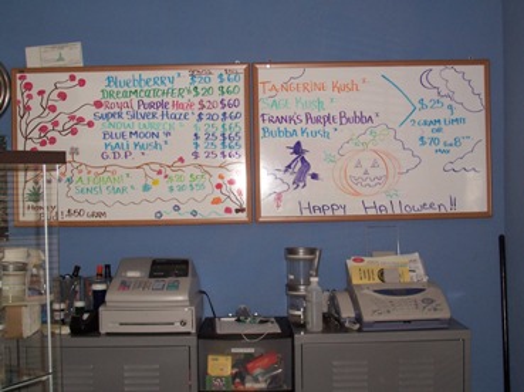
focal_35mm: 53
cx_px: 262
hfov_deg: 36.2
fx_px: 802
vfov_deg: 27.5
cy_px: 196
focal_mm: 8.6
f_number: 3.4
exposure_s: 1/60
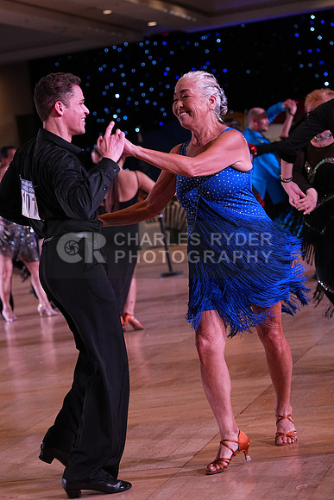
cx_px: 167
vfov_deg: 19.5
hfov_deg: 13.0
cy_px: 250
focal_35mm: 105
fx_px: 1460
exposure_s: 1/400
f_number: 5.6
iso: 3200
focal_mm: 105
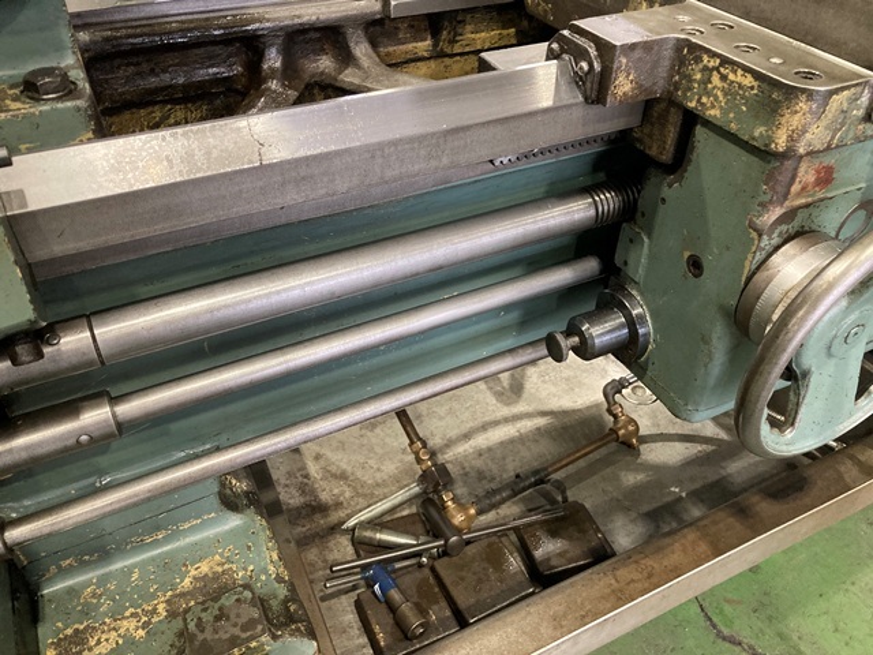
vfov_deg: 49.7
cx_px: 436
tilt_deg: -38.5
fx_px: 706
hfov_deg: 63.4
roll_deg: -2.6
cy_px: 328
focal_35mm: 28
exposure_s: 1/60
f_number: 1.8
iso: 320
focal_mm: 3.99
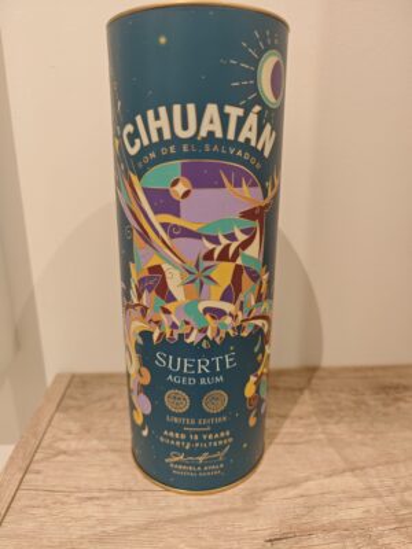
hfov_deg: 58.9
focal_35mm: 23
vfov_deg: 73.9
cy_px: 274
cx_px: 206
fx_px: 365
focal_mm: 8.72
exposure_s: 1/35.4
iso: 640
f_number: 2
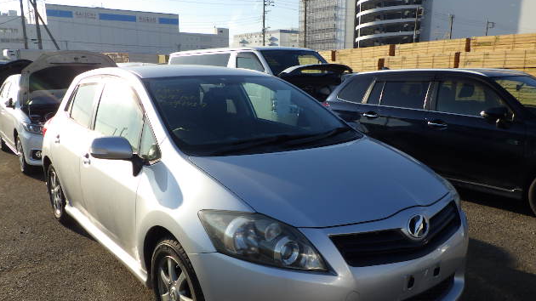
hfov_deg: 62.6
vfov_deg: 37.6
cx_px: 265
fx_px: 440
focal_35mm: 31
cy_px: 185
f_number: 4.2
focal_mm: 5
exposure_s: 1/800
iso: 125
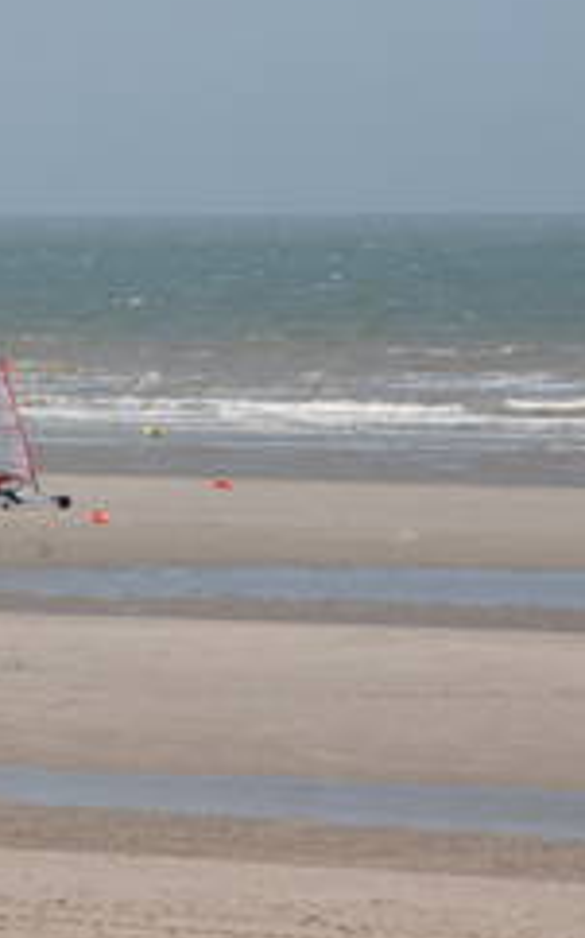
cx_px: -101
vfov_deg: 6.6
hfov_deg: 4.1
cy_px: 432
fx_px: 8070
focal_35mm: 316
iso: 100
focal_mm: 100
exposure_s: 1/400
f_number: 9
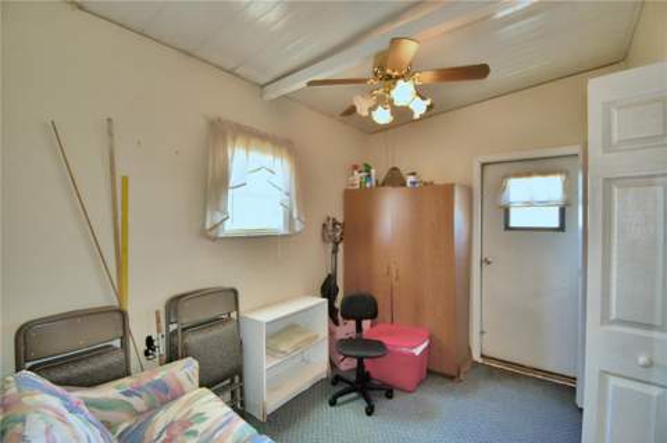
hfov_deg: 100.4
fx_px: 278
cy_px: 222
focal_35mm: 15
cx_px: 334
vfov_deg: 77.2
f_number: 4.5
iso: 200
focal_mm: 10
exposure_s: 1/50
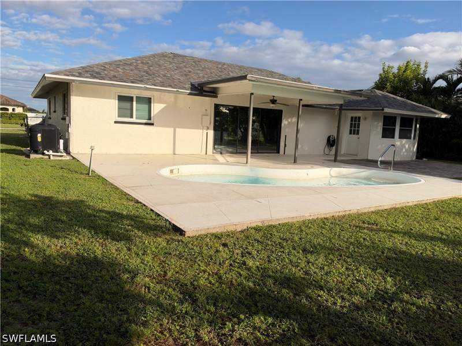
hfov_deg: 71.6
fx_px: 320
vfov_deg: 56.8
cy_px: 173
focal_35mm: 24
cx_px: 231
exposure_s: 1/6024
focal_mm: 6.93
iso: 64
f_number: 1.8
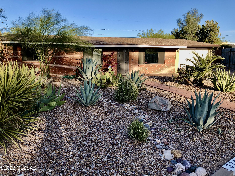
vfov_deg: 49.7
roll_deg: -0.3
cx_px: 118
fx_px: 190
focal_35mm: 28
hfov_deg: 63.4
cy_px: 88
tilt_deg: -9.9
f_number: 1.8
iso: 20
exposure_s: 1/796
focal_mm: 4
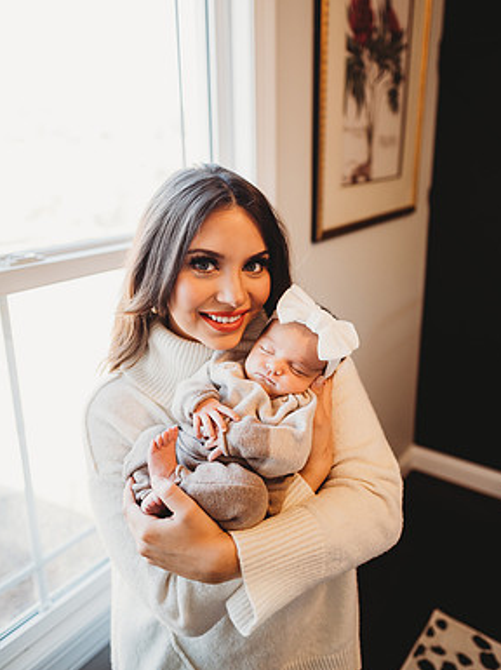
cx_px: 257
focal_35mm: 27
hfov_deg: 51.3
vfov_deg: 65.1
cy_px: 294
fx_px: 522
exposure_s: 1/200
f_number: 2
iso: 320
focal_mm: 24
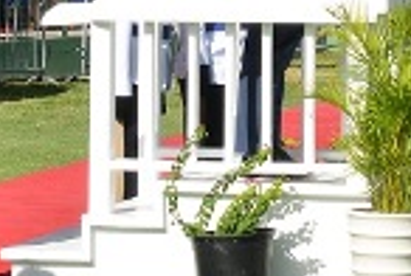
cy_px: -90
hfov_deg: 7.8
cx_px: 304
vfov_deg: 5.2
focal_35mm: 262
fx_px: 2997
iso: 100
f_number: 9
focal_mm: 60
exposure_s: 1/320
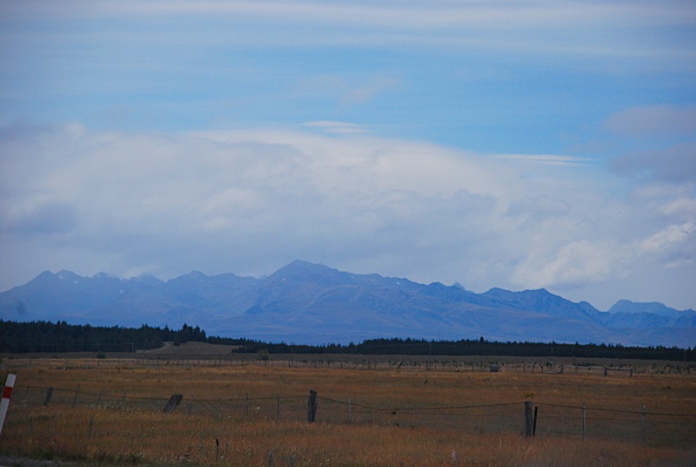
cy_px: 234
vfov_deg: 7.7
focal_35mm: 180
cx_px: 348
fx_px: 3485
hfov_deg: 11.4
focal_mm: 120
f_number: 6.3
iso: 400
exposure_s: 1/3200
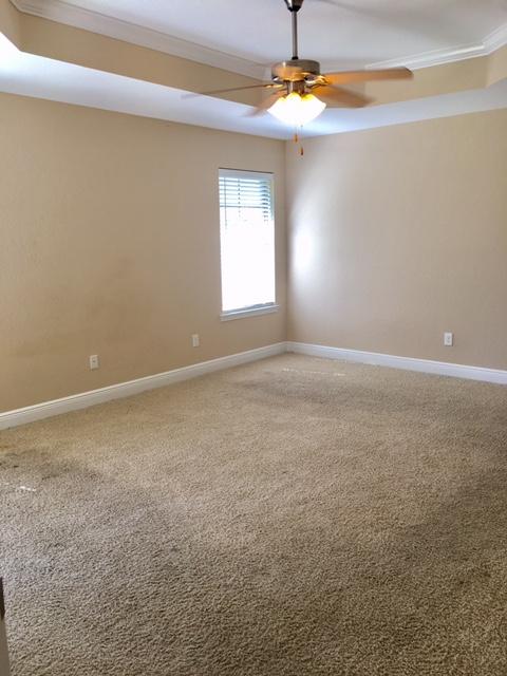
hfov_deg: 48.2
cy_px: 338
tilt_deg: -8.1
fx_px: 566
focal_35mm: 29
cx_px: 254
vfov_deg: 61.7
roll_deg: +0.3
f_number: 2.2
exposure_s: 1/30
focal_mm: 4.15
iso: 25
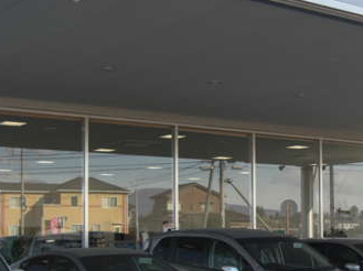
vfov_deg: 19.8
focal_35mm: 74
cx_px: 286
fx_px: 775
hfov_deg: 25.9
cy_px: 195
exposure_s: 1/320
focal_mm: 7.9
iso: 80
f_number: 2.8
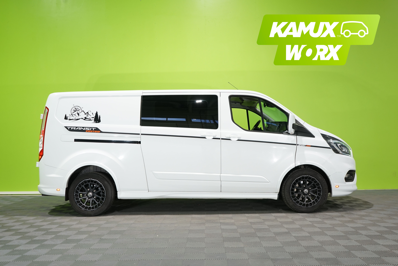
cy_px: 133
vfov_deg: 41.1
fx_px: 354
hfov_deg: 58.7
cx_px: 199
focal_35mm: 32
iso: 800
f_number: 5.6
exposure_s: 1/30
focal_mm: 32
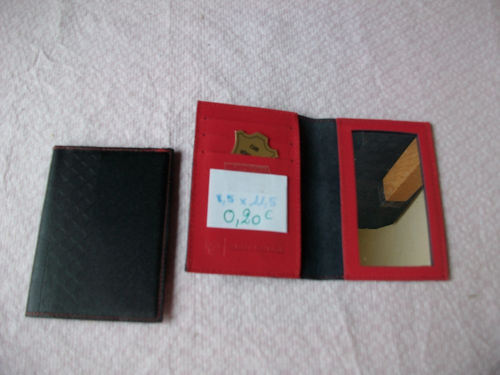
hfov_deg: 56.8
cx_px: 250
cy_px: 188
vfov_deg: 44.2
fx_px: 462
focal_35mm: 32
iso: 80
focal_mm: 5.7
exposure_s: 1/41.8
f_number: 2.9
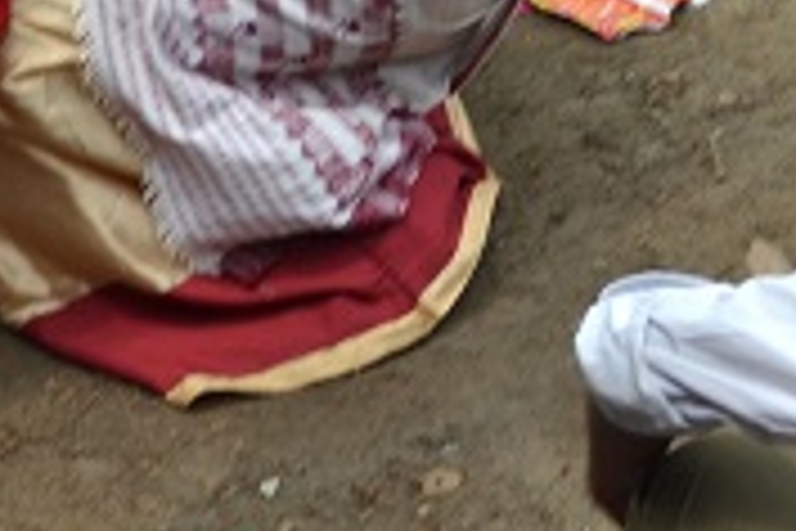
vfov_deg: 6.3
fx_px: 4754
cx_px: 544
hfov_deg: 9.6
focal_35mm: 215
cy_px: -320
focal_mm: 38
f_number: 7.1
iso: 100
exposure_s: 1/200
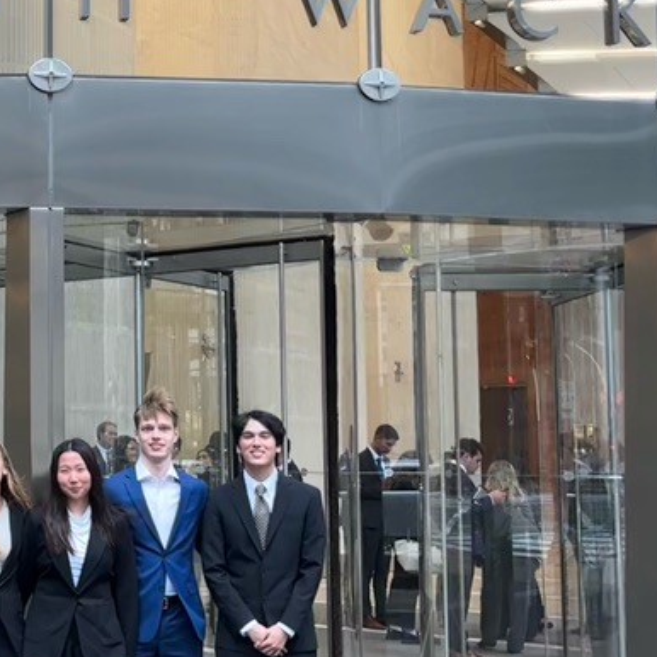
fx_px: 1310
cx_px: -97
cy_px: 323
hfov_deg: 25.7
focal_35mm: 61
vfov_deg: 28.2
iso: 80
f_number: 1.6
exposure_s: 1/60
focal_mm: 5.96
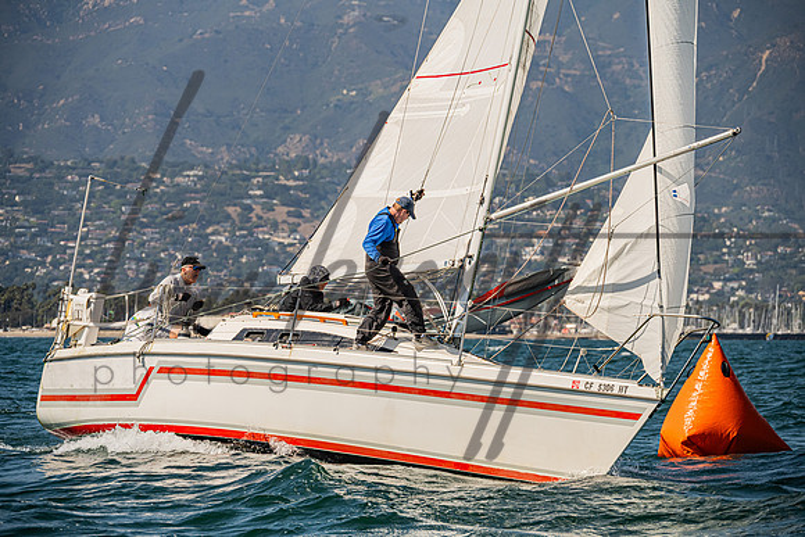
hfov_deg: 10.7
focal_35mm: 193
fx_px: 4309
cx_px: 399
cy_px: 268
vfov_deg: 7.1
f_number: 8
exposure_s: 1/2500
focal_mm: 190
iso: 500
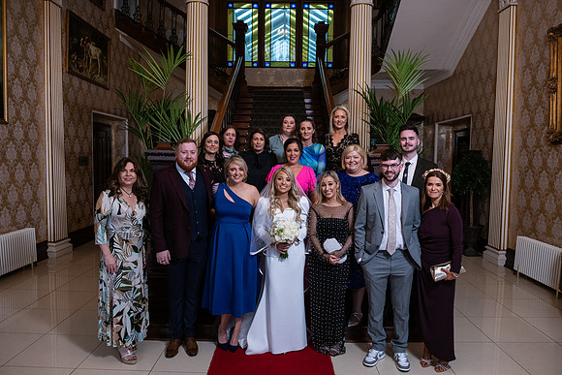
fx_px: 406
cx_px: 281
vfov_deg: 49.6
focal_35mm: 26
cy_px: 188
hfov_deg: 69.4
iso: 1000
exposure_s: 1/160
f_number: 5
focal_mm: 26
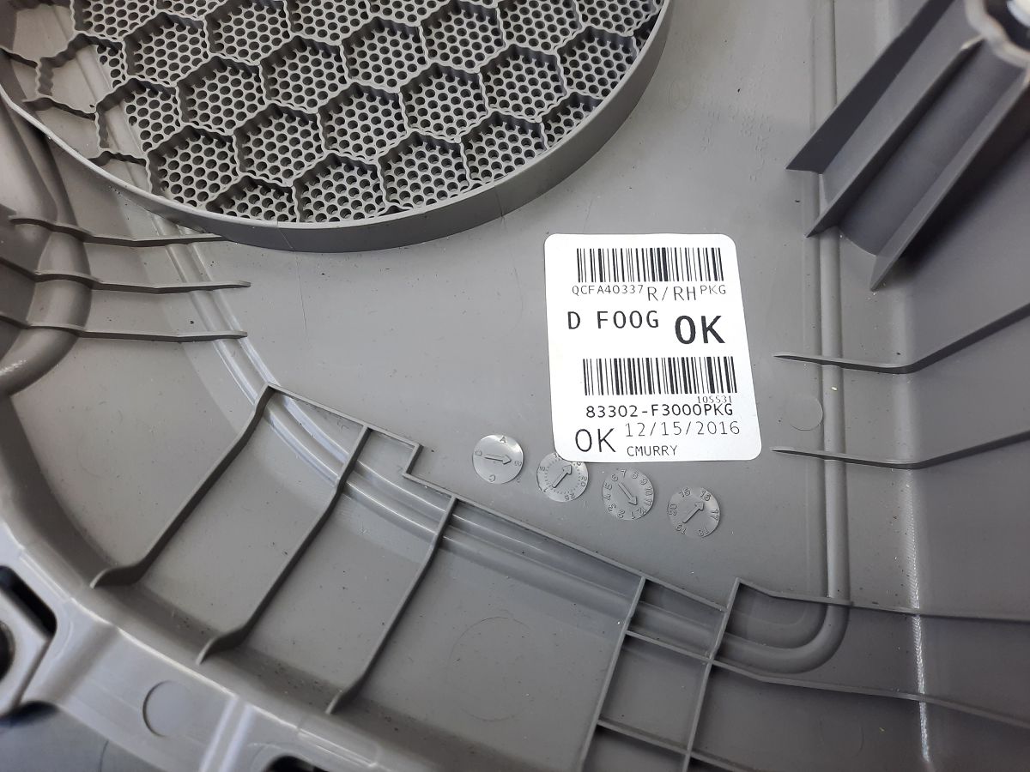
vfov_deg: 54.9
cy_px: 386
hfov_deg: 69.4
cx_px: 515
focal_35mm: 25
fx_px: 744
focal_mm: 4.6
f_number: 2
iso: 100
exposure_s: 1/50
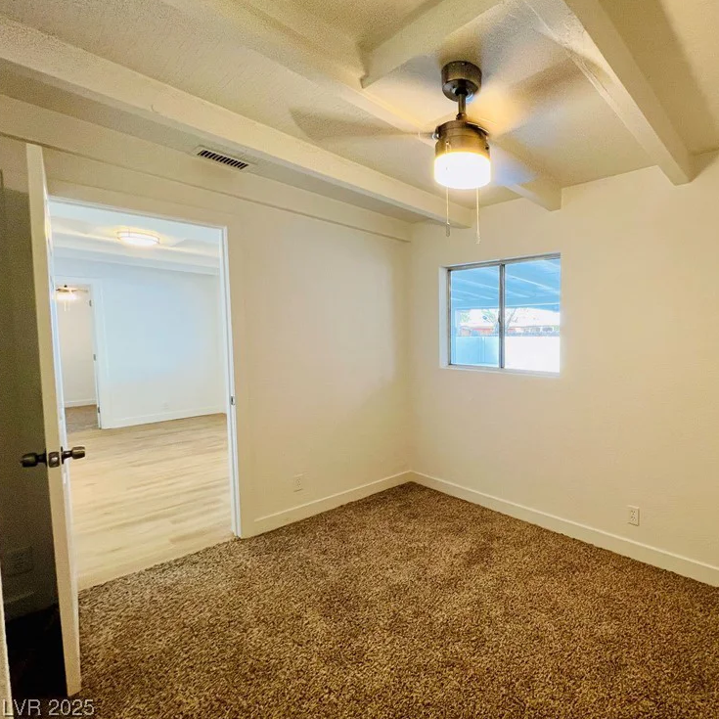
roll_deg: +0.6
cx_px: 497
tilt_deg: -4.2
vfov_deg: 87.4
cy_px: 354
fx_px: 376
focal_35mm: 16
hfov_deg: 83.5
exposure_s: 1/60
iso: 125
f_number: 1.8
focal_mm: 1.57
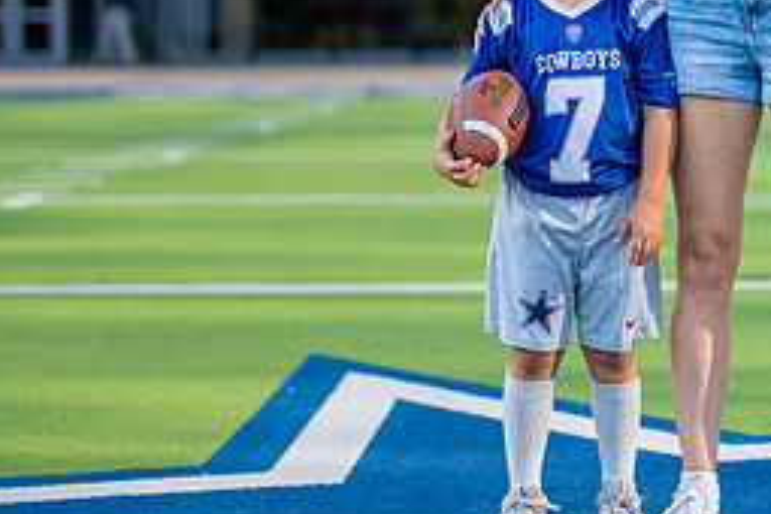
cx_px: 748
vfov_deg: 10.4
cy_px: 90
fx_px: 2827
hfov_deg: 15.3
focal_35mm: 132
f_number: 1.2
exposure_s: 1/4000
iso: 125
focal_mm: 50
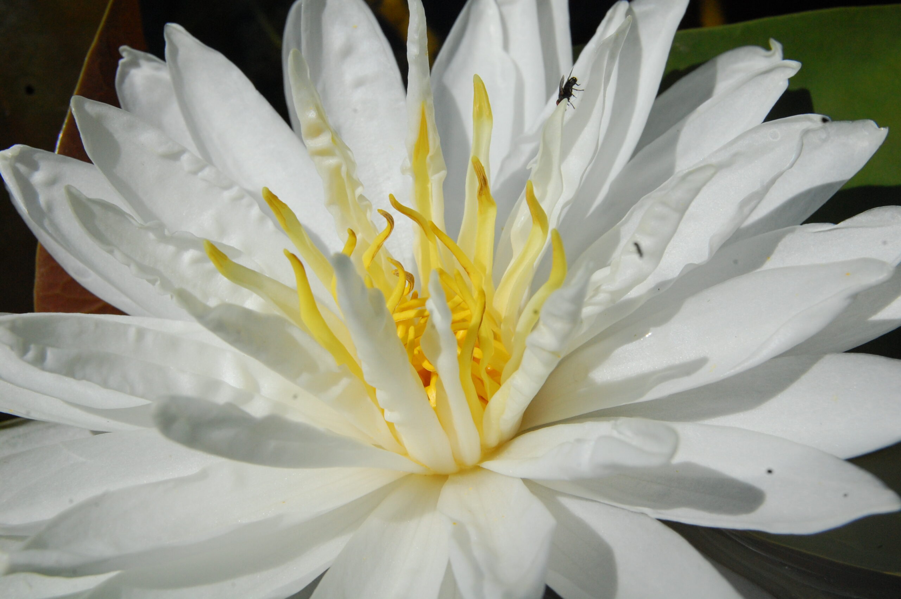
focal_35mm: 57
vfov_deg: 23.7
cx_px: 450
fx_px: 1425
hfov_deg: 35.1
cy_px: 300
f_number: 18
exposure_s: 1/1250
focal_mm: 38
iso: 800
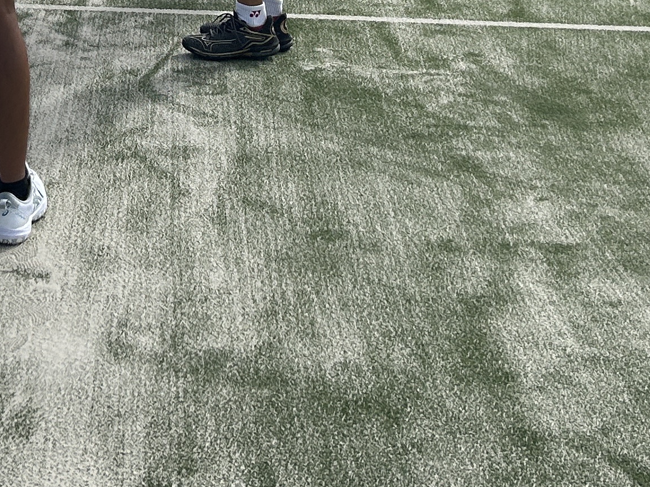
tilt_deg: -6.1
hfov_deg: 21.1
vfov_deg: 15.0
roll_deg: -0.7
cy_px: -260
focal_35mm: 91
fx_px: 1709
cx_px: 68
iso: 50
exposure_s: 1/5882
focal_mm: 5.7
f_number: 1.5
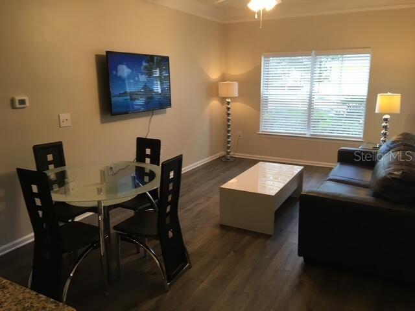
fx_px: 348
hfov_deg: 61.7
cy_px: 156
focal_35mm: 29
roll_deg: -1.4
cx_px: 208
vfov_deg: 48.2
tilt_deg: -12.1
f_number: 2.2
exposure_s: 1/30
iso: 50
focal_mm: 4.15
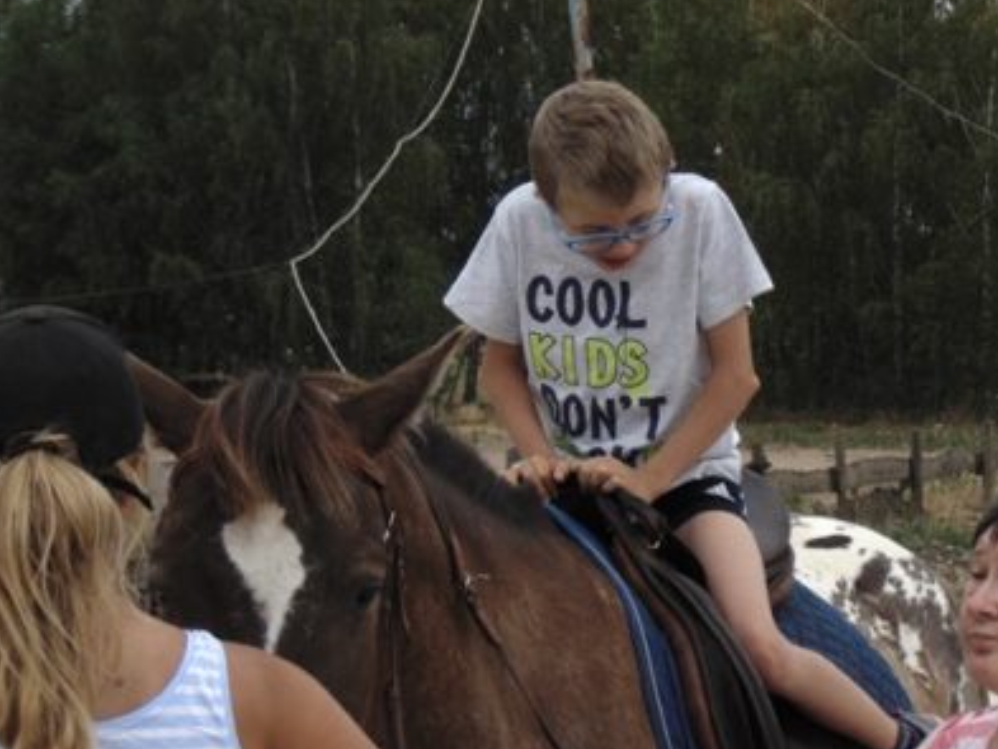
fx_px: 5076
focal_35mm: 176
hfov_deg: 11.2
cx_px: 772
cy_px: 447
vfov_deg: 8.4
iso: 80
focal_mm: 19.4
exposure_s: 1/500
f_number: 3.9
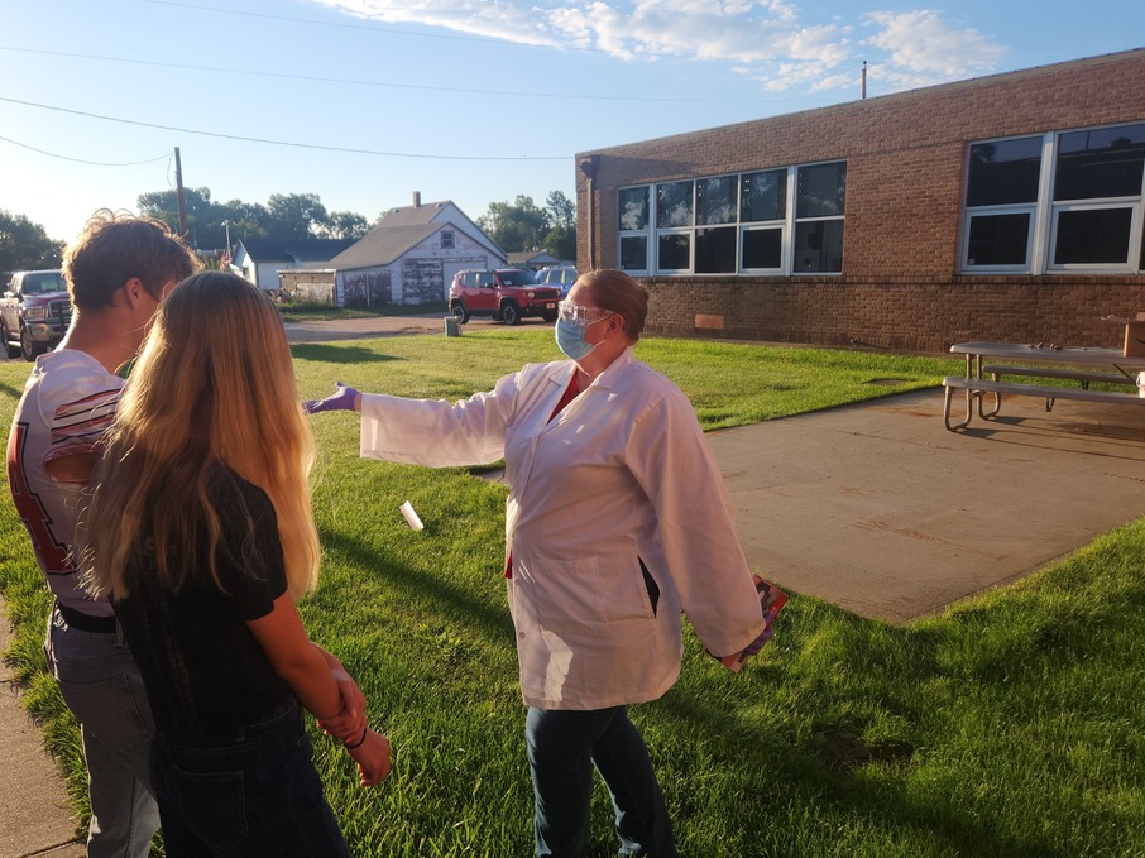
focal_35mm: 26
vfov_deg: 53.0
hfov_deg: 67.2
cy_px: 422
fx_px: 860
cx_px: 516
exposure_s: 1/1027
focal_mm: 5.4
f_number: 1.8
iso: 20
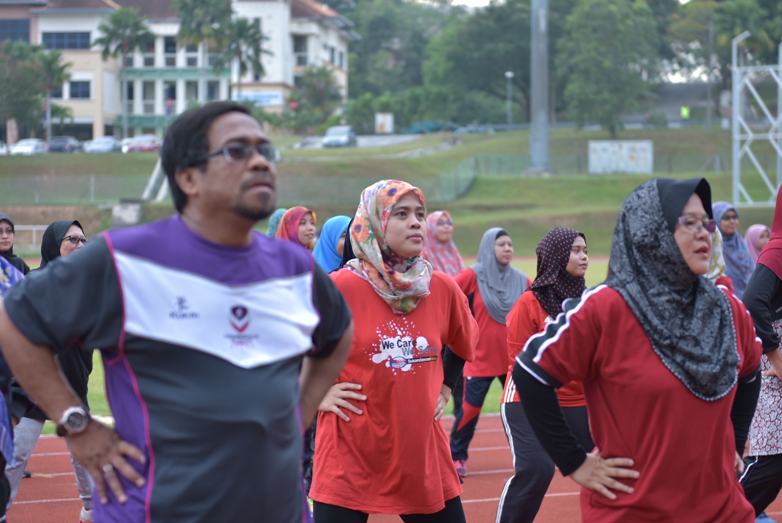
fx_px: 2152
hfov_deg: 20.6
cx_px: 391
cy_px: 262
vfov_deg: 13.8
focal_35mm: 99
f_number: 2.8
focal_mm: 66
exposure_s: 1/200
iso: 100
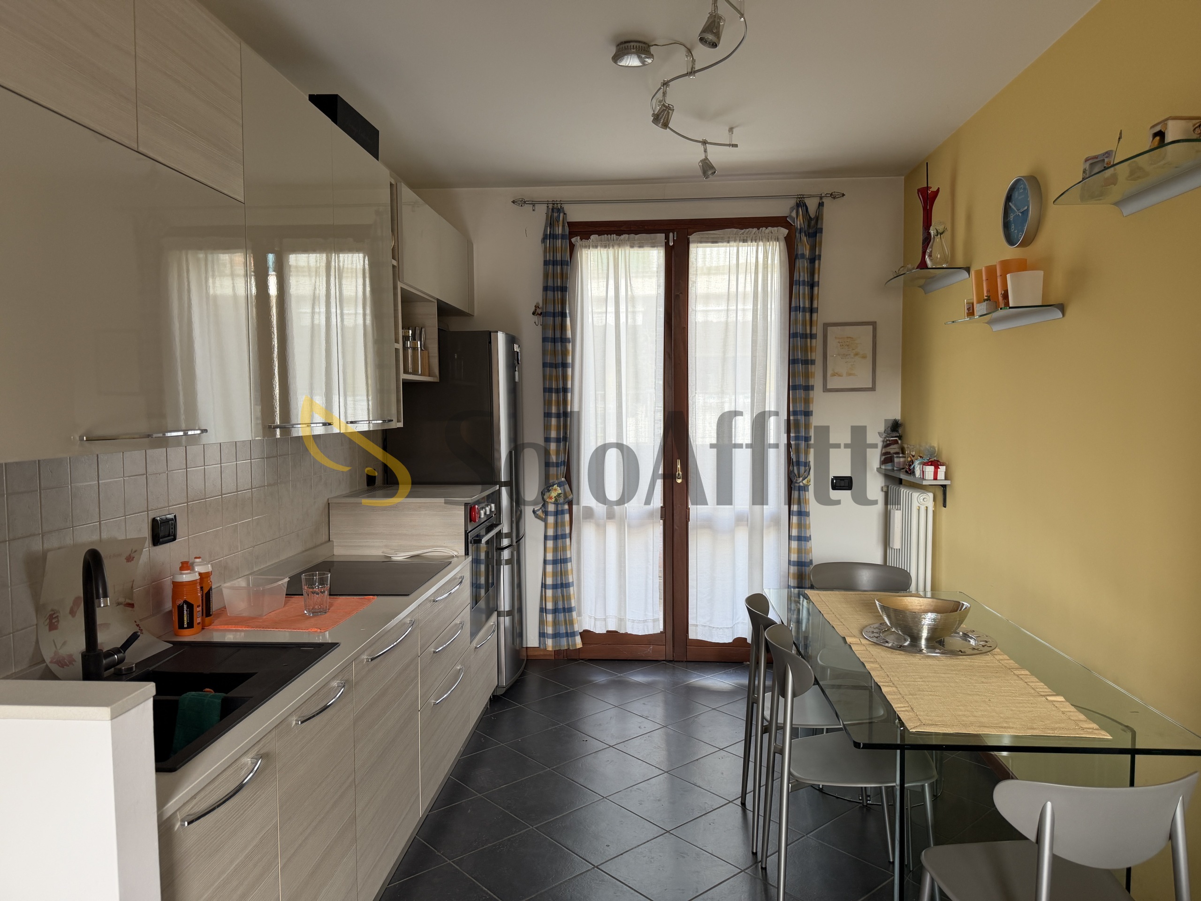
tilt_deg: -3.6
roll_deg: +0.9
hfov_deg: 71.6
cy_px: 450
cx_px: 600
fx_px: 833
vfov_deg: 56.8
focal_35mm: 24
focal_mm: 6.76
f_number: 1.78
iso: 100
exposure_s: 1/143
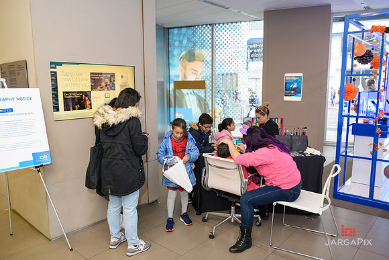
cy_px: 130
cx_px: 194
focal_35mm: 28
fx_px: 303
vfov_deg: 46.4
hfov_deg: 65.5
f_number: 3.2
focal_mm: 28
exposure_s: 1/125
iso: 800
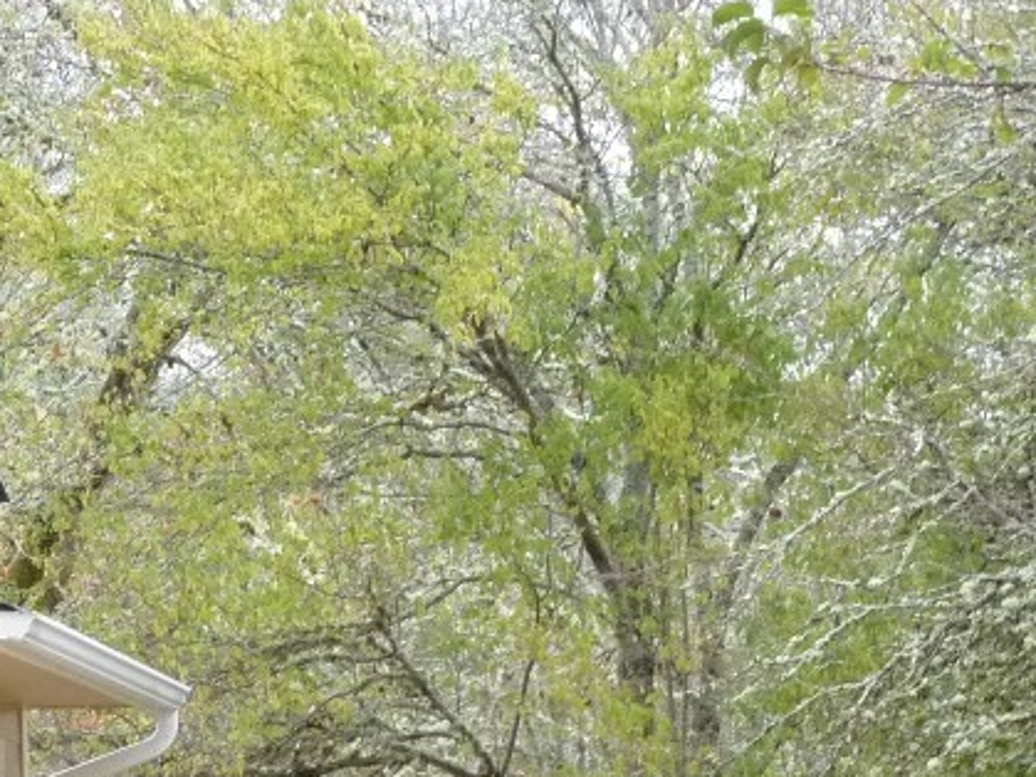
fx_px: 5266
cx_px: 250
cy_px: 943
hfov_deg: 11.2
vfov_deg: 8.3
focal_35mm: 176
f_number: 4.1
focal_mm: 11.9
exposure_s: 1/40
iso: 400
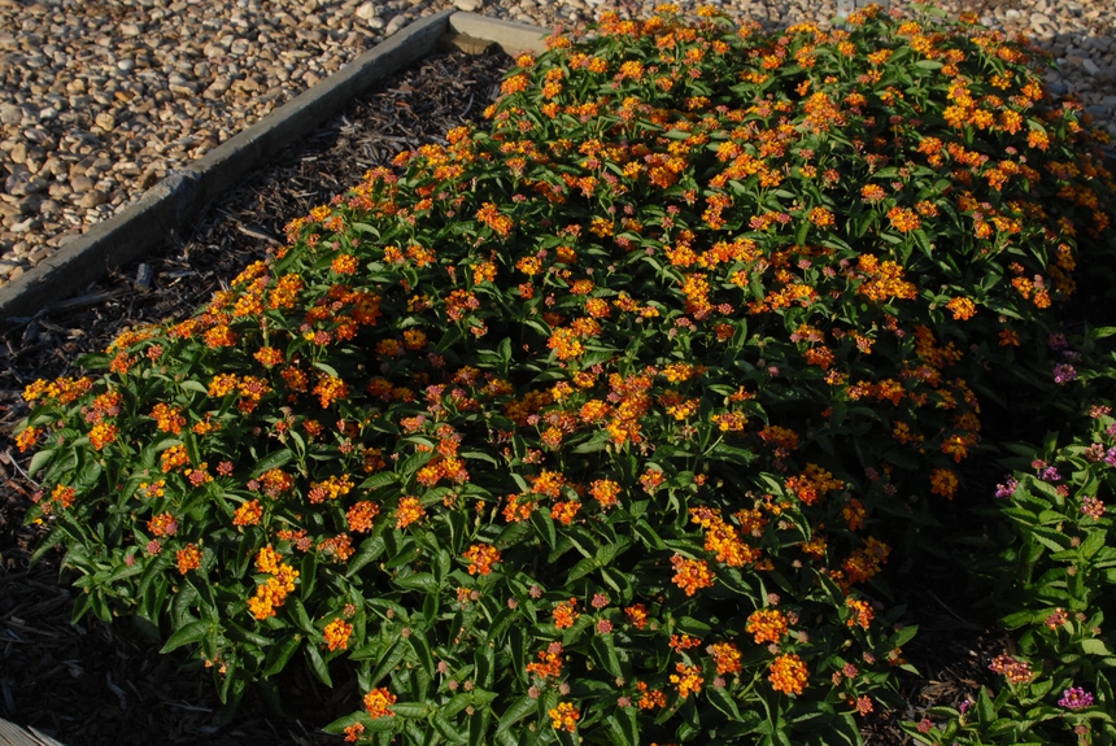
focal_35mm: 50
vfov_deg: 27.0
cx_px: 540
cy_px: 400
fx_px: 1551
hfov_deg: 39.6
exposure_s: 1/320
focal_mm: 28
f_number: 9
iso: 400
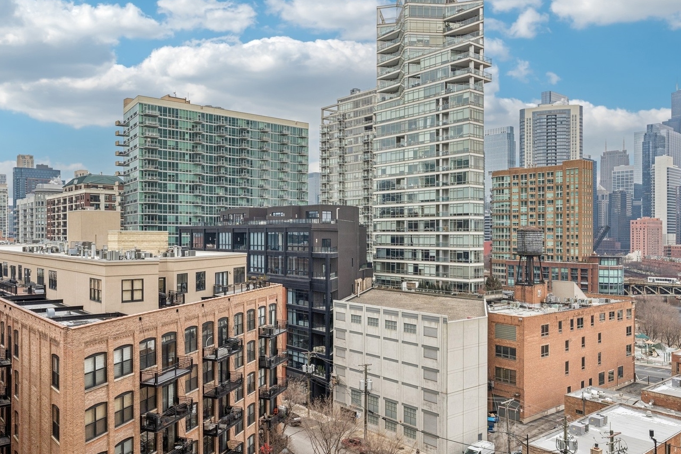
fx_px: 549
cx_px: 294
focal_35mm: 29
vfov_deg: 44.9
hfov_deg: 63.4
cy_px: 243
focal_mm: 23
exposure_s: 1/250
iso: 320
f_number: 8
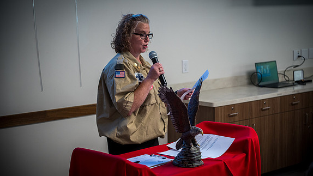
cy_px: 91
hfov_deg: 28.6
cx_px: 155
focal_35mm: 74
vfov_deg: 16.3
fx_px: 614
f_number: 4
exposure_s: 1/125
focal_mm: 70
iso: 1400
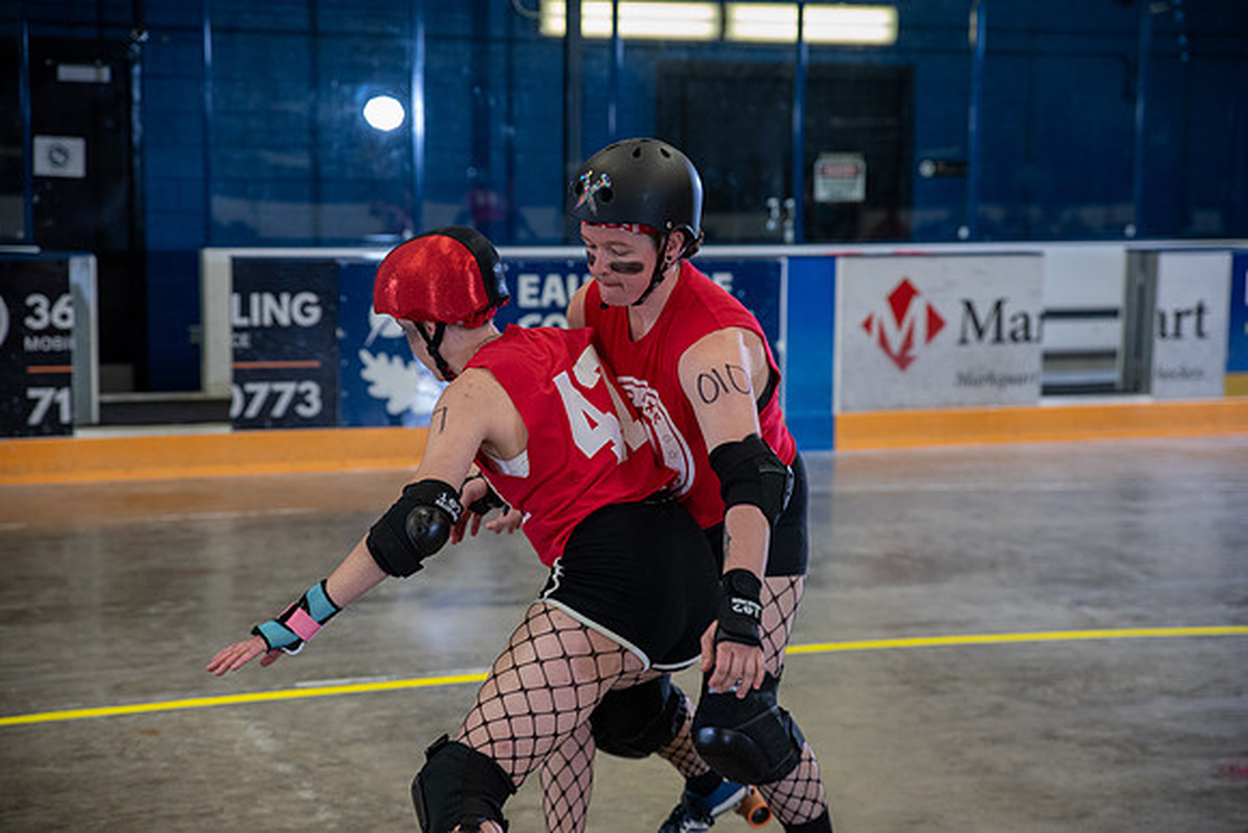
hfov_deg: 31.0
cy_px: 416
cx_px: 624
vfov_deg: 20.9
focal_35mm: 65
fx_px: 2254
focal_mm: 65
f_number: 3.2
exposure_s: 1/640
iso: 1250
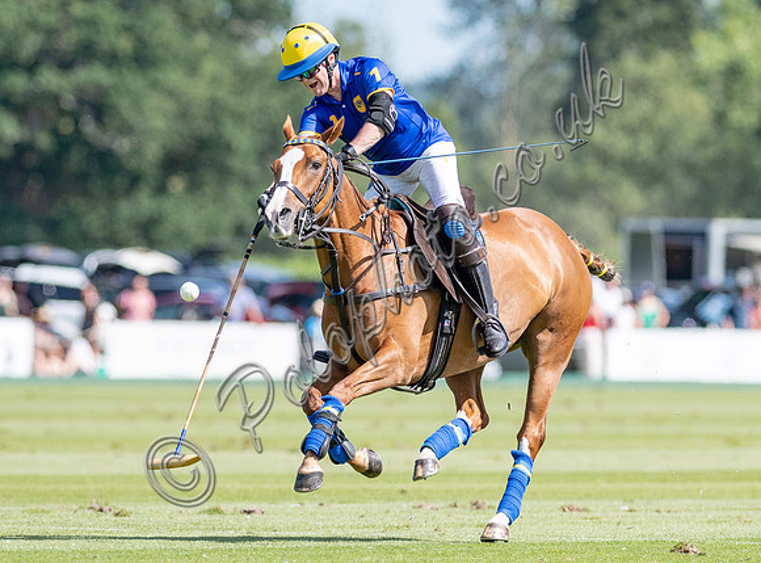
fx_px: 13278
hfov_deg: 3.3
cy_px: 276
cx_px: 400
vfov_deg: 2.4
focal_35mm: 607
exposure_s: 1/5000
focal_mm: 300
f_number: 4
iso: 400
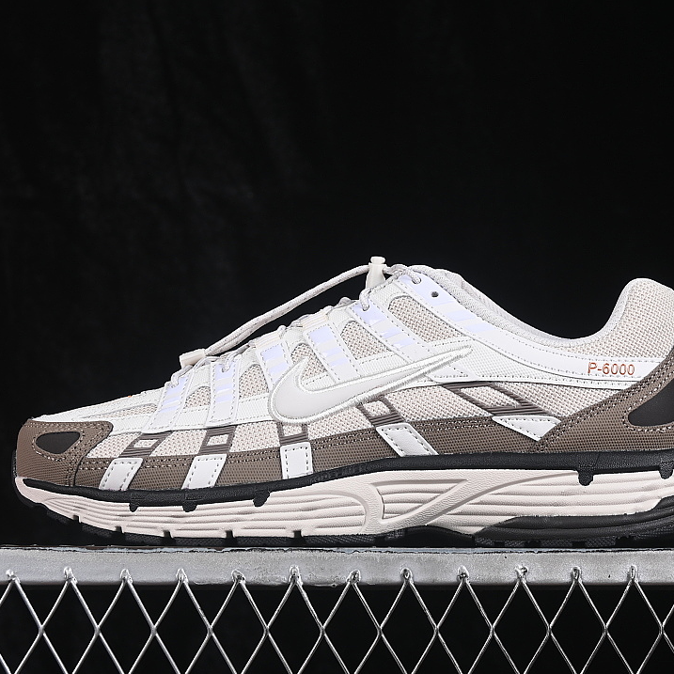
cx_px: 368
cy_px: 337
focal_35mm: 96
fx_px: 2115
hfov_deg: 18.1
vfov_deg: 18.1
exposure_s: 1/80
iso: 160
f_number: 8
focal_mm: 50
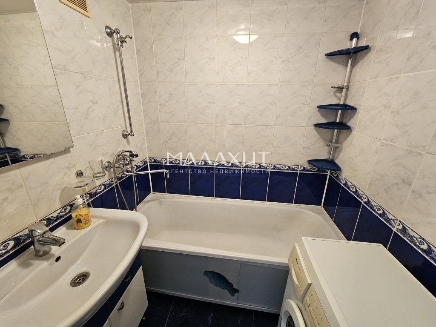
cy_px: 164
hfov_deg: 106.2
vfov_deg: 89.9
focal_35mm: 13
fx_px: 164
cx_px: 218
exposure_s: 1/50
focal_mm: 2.2
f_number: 2.2
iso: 160
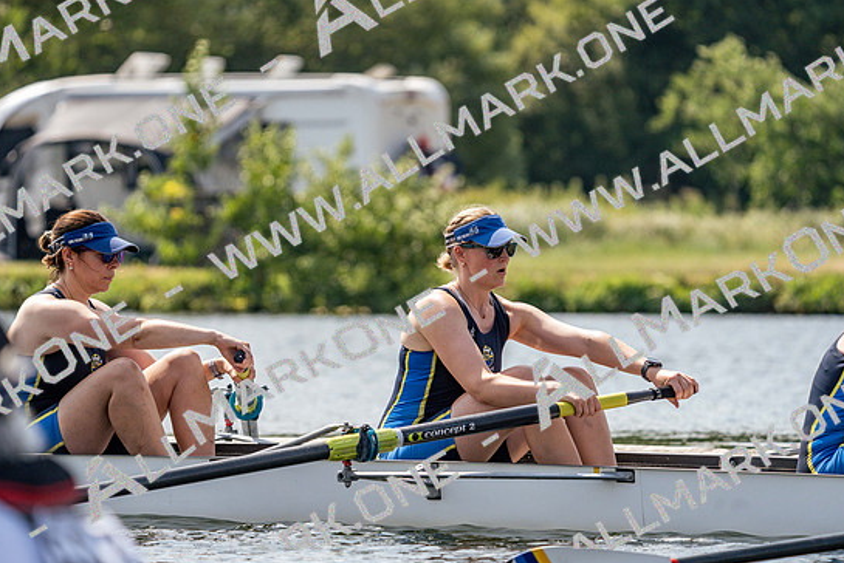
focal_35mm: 319
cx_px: 400
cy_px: 284
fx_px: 7482
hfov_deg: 6.5
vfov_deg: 4.3
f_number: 5.6
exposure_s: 1/1600
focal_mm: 300
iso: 250
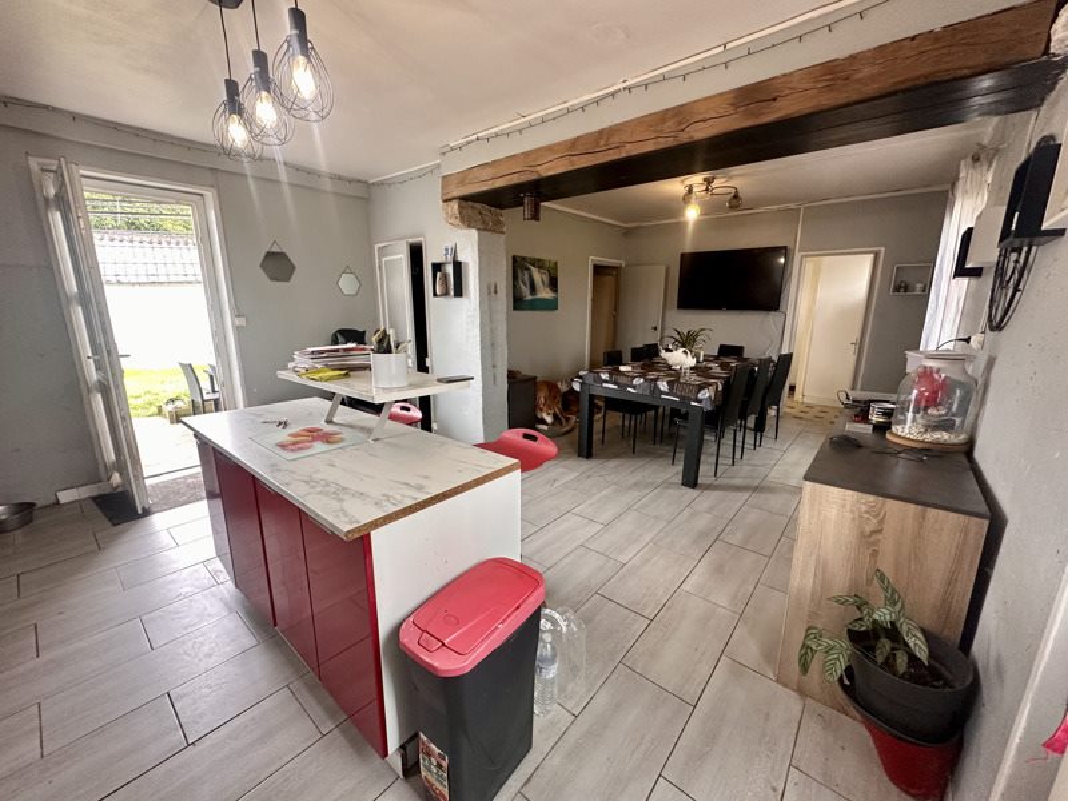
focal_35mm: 14
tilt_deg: -12.4
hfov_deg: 102.1
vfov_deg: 85.7
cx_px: 534
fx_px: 432
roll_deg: -0.3
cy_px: 400
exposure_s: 1/99
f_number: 2.2
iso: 250
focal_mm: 2.22
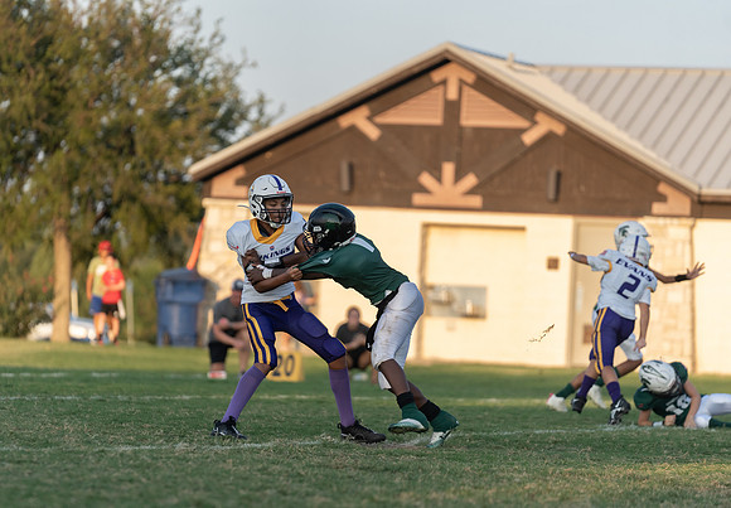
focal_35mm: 233
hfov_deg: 8.7
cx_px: 300
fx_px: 4789
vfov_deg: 6.1
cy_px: 287
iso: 200
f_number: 2.8
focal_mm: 200
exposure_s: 1/1250
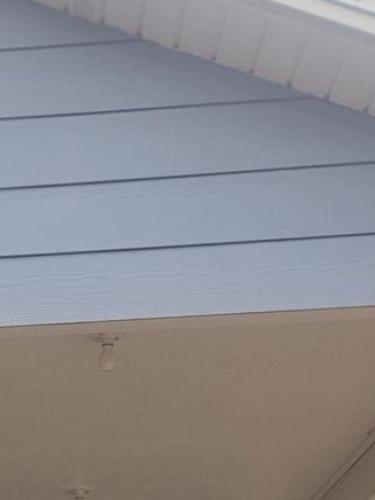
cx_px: -124
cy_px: 798
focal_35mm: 81
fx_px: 1170
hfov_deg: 17.0
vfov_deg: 20.0
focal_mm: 5.4
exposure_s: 1/179
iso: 25
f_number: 1.8
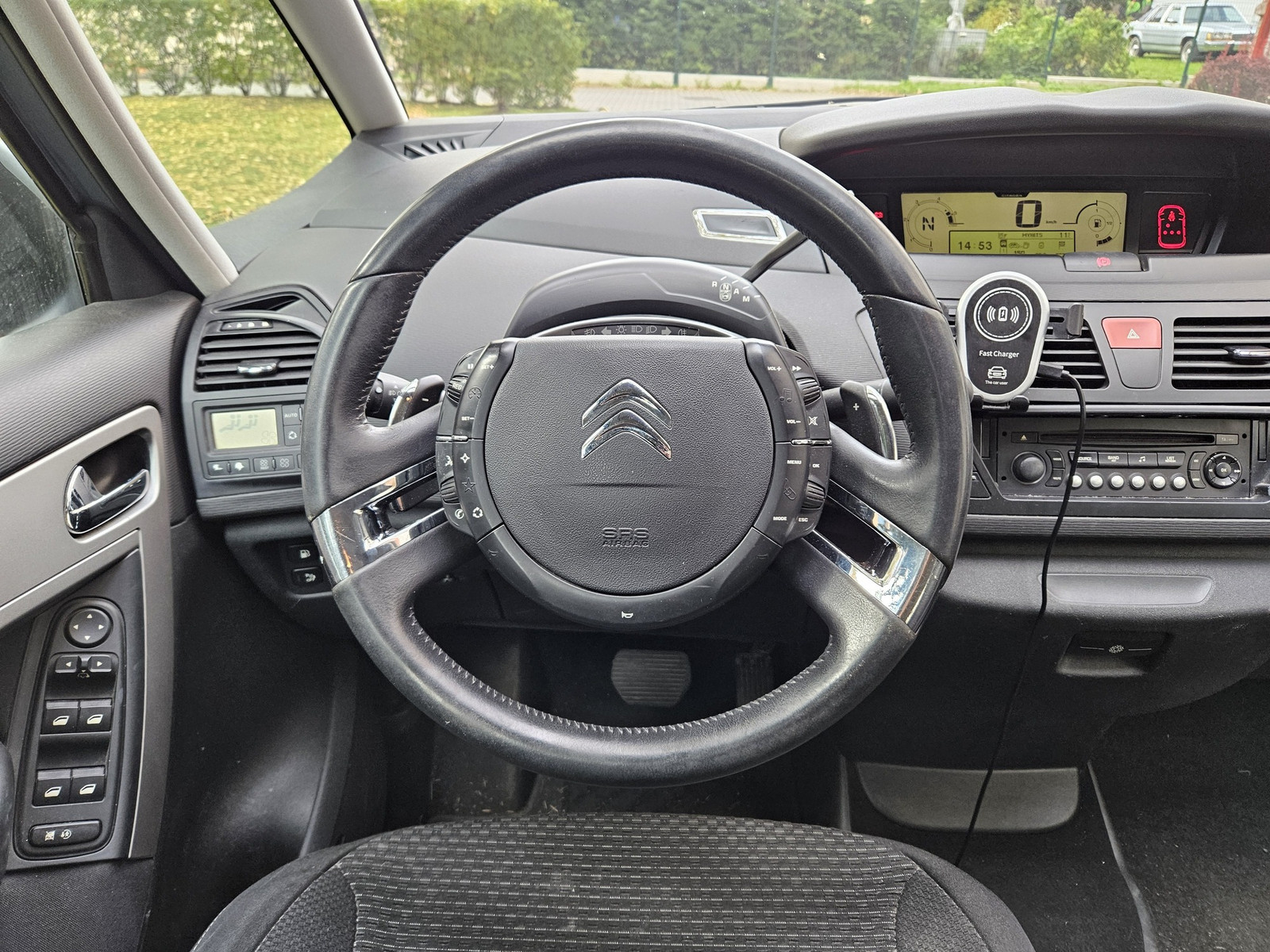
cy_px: 476
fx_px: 844
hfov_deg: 73.9
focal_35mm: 23
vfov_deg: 58.9
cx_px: 635
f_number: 1.8
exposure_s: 1/142
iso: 200
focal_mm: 5.4
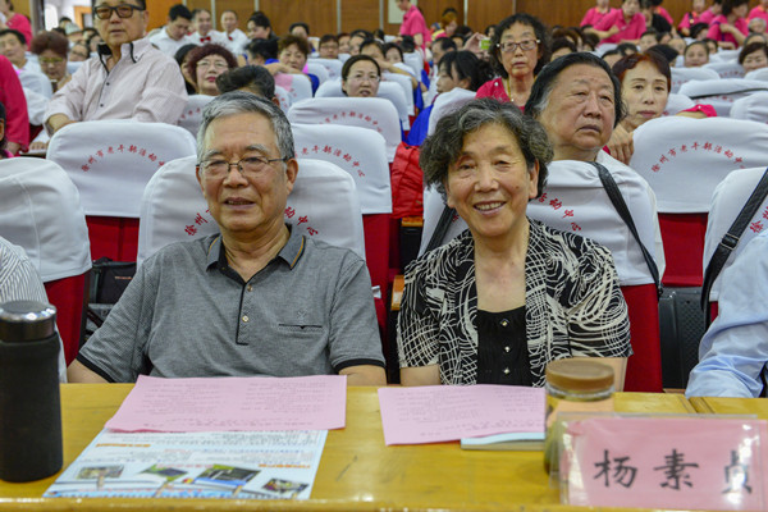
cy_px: 256
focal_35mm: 48
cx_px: 384
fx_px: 1024
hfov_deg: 41.1
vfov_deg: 28.1
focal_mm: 48
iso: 3200
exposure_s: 1/60
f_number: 5.6
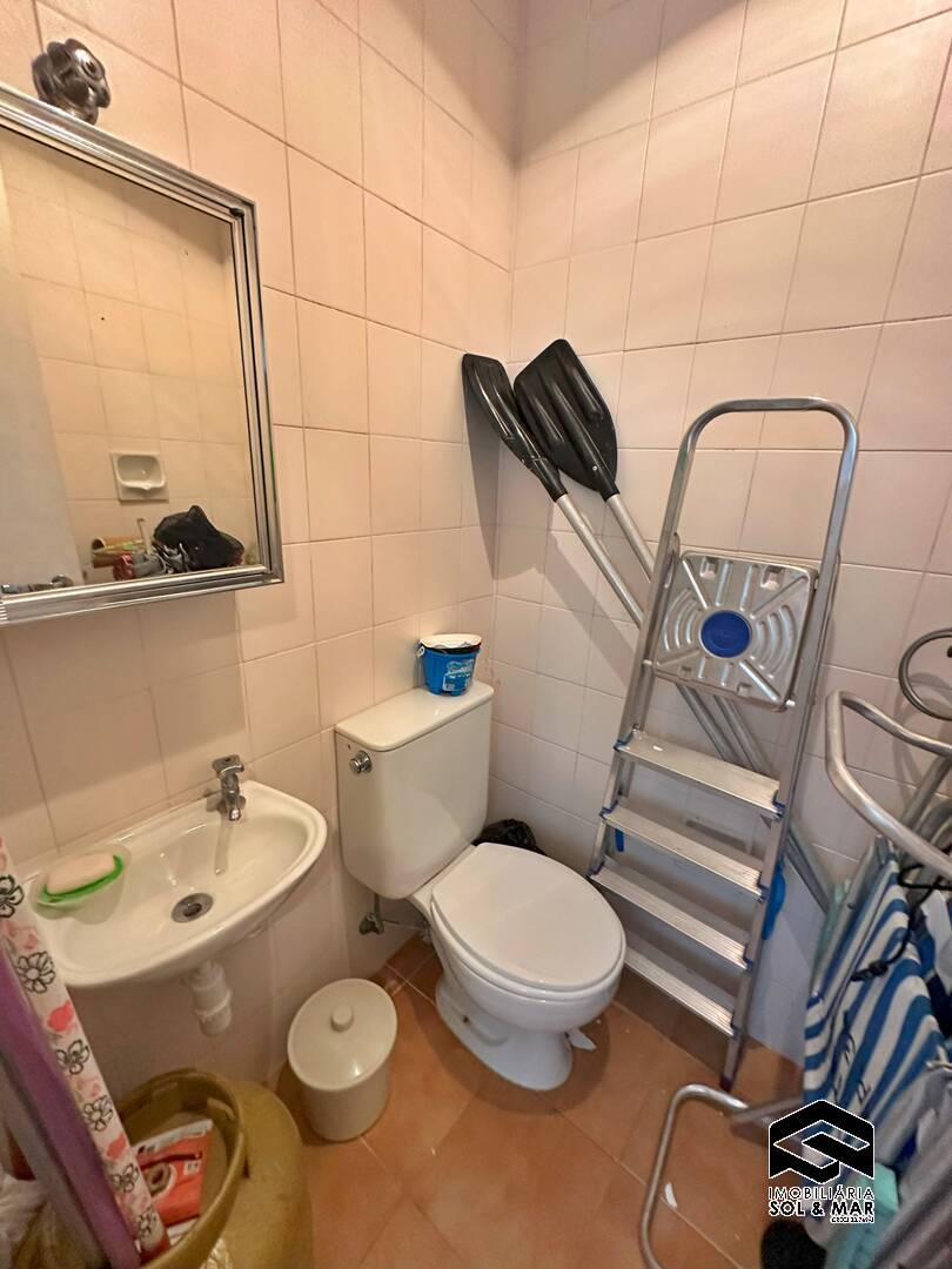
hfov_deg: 85.7
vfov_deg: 102.1
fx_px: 513
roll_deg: -3.0
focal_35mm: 14
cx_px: 476
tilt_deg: -16.8
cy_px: 634
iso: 800
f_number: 2.2
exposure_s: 1/60
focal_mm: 2.22
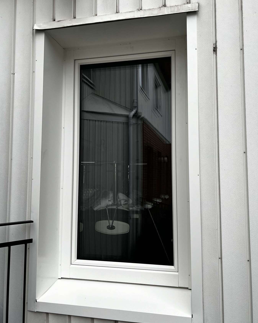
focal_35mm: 29
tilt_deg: +4.9
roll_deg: +0.7
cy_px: 152
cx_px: 132
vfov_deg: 60.4
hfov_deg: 50.0
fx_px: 277
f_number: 1.5
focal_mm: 5.7
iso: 50
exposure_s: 1/372
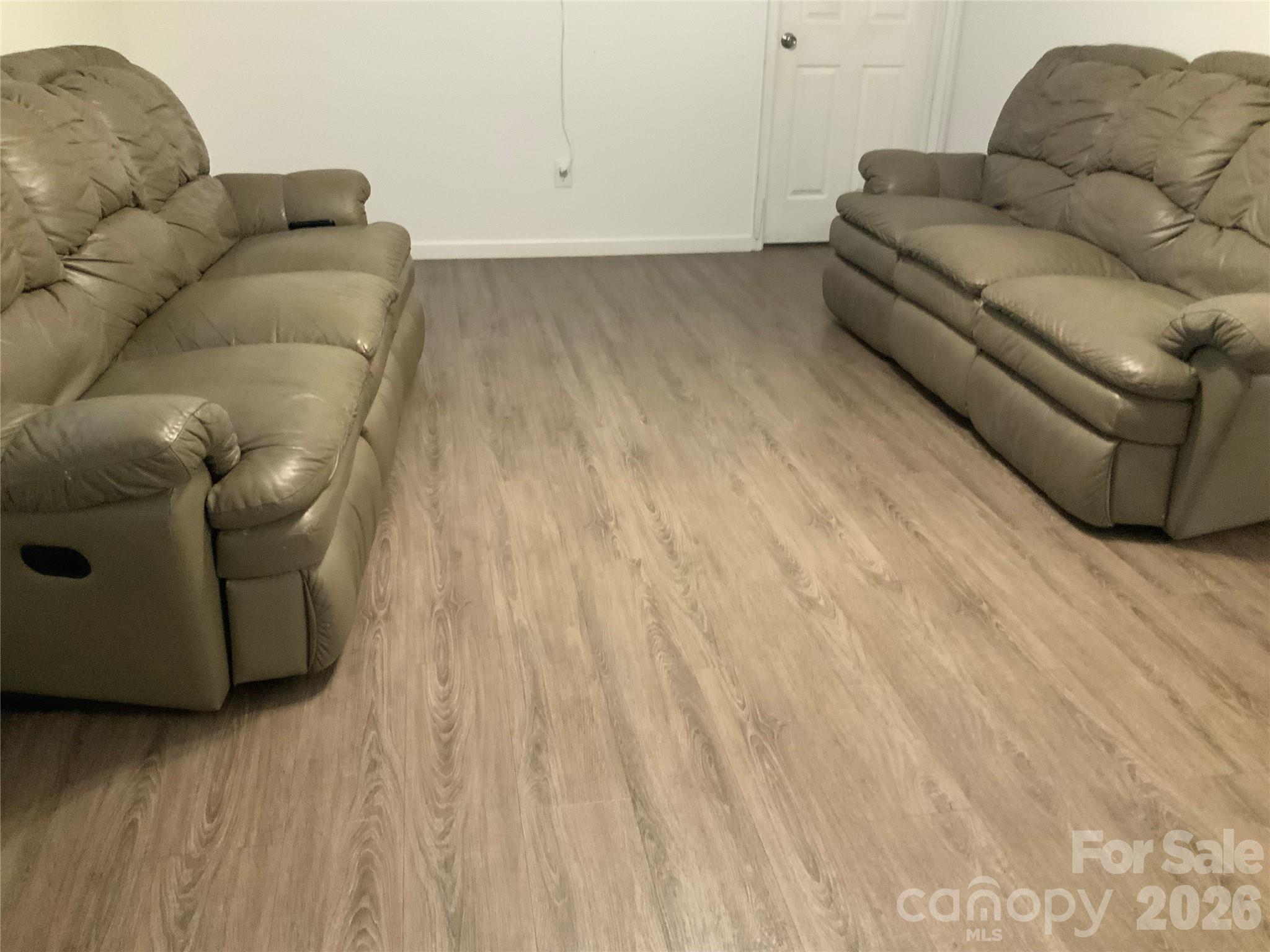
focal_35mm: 29
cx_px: 635
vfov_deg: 48.2
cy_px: 476
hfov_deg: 61.7
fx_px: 1064
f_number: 1.8
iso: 320
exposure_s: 1/40
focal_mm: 3
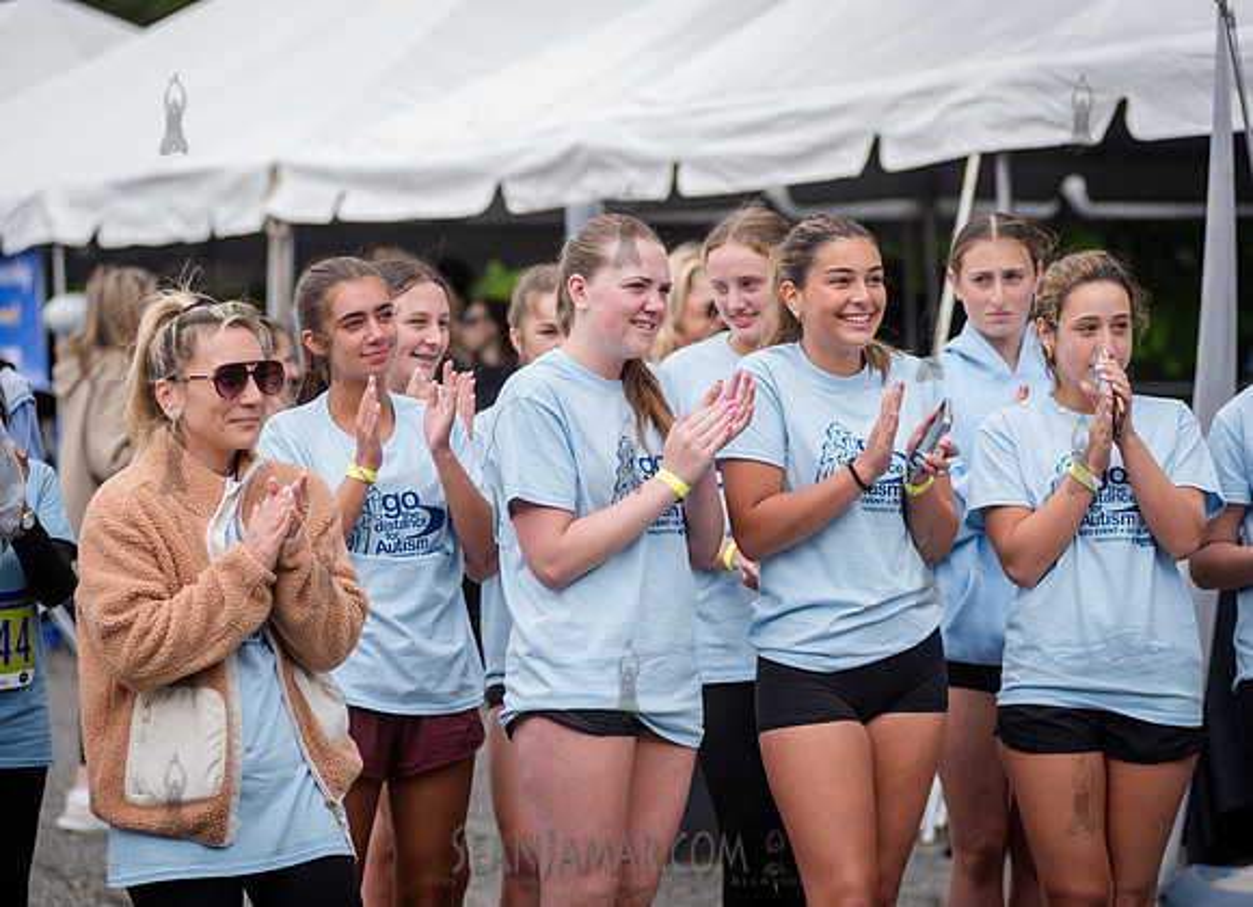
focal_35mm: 118
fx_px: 4230
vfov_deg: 12.2
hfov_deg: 16.8
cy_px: 454
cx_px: 634
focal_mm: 112
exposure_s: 1/1000
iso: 400
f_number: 3.5
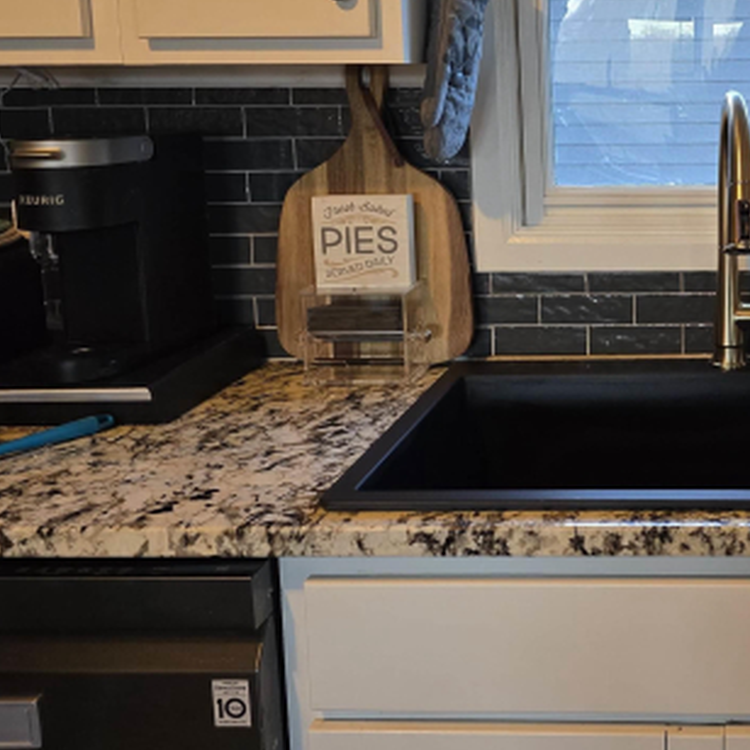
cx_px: 712
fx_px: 1079
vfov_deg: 37.7
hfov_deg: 35.4
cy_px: 222
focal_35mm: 44
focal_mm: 6.3
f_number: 1.7
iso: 320
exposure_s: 1/120
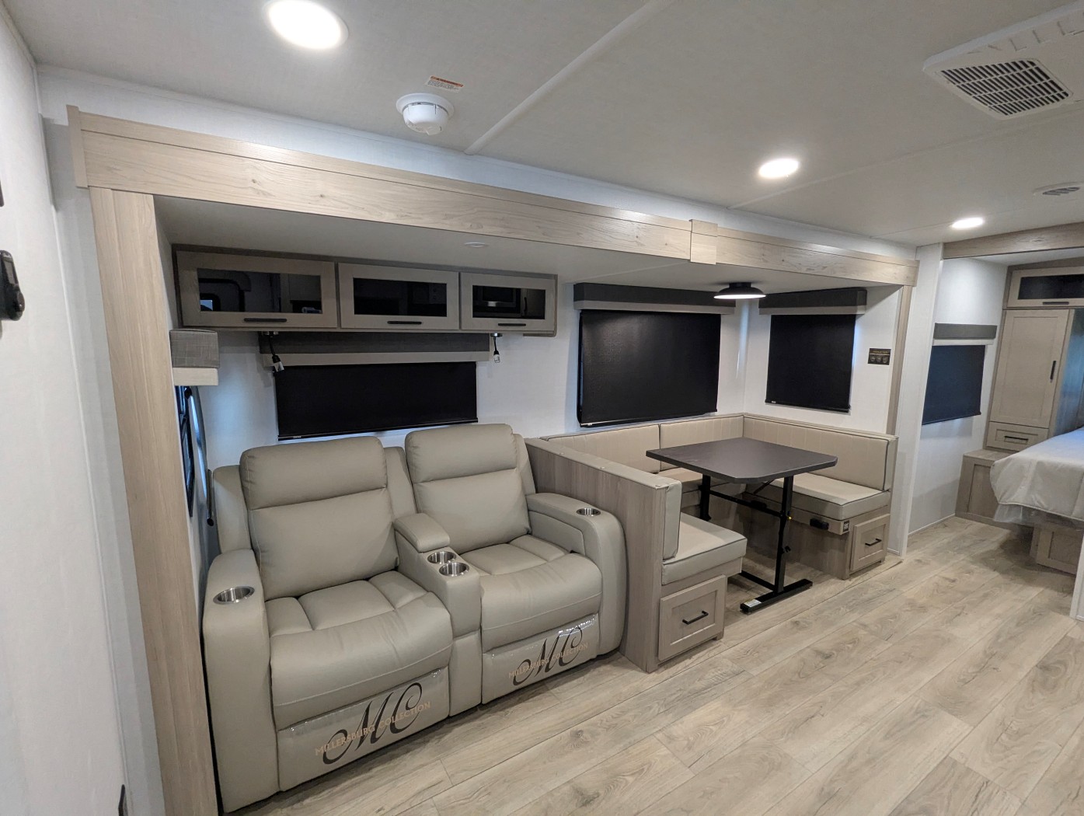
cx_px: 542
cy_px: 408
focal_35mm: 16
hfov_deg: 94.4
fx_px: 502
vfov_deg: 78.2
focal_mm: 2.35
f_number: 2.2
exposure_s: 1/79.5
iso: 346
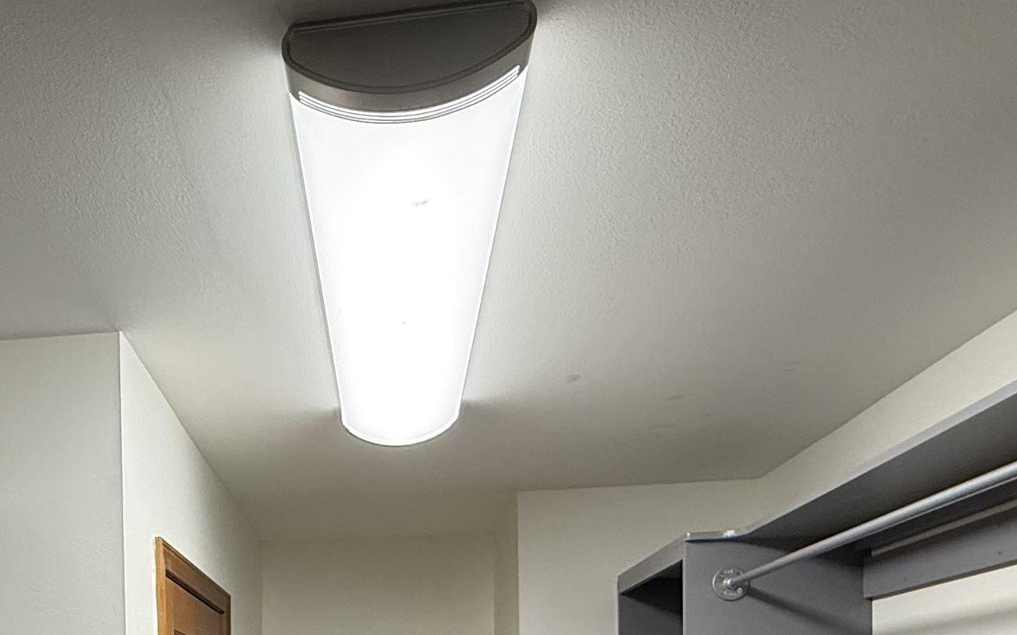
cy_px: 754
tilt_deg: -1.3
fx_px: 970
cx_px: 262
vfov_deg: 30.9
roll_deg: +0.7
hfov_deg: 53.0
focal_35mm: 35
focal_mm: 2.22
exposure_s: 1/120
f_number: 2.2
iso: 250
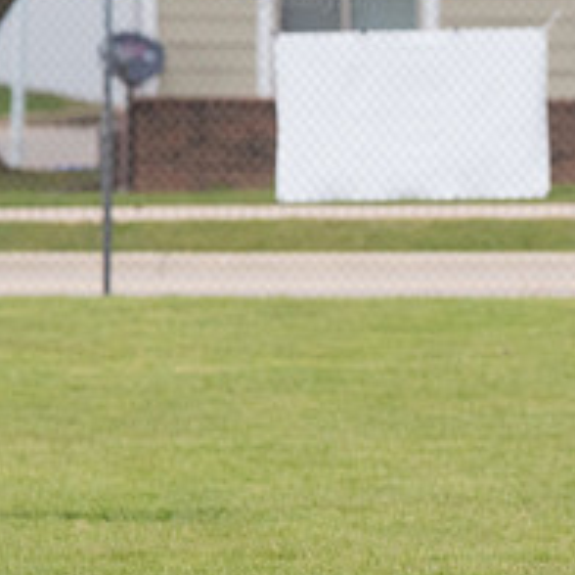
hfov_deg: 2.6
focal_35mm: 677
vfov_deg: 2.6
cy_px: 311
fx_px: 12723
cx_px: 745
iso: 640
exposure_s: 1/1600
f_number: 5.6
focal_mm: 180
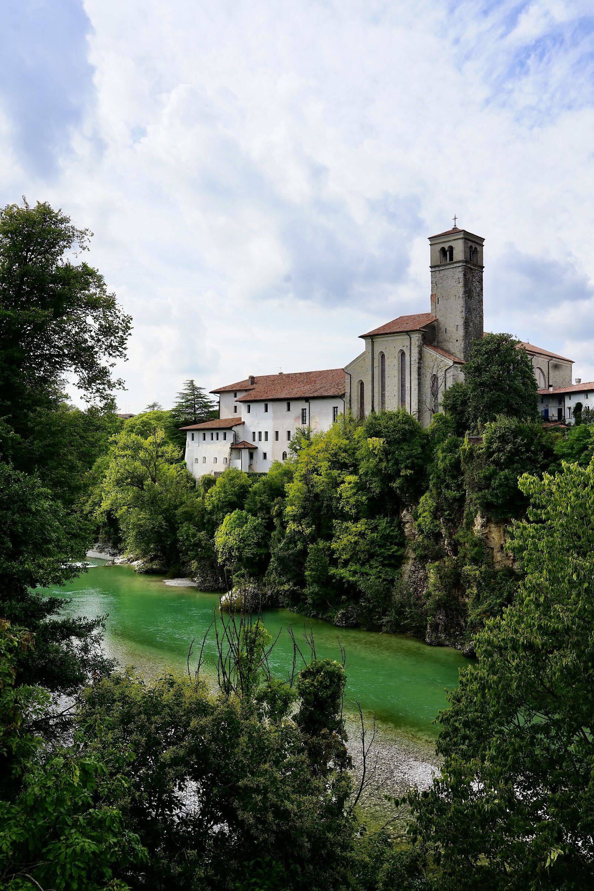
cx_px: 297
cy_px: 446
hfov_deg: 46.4
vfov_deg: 65.5
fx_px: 693
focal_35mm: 28
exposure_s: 1/100
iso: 100
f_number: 10
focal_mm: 28
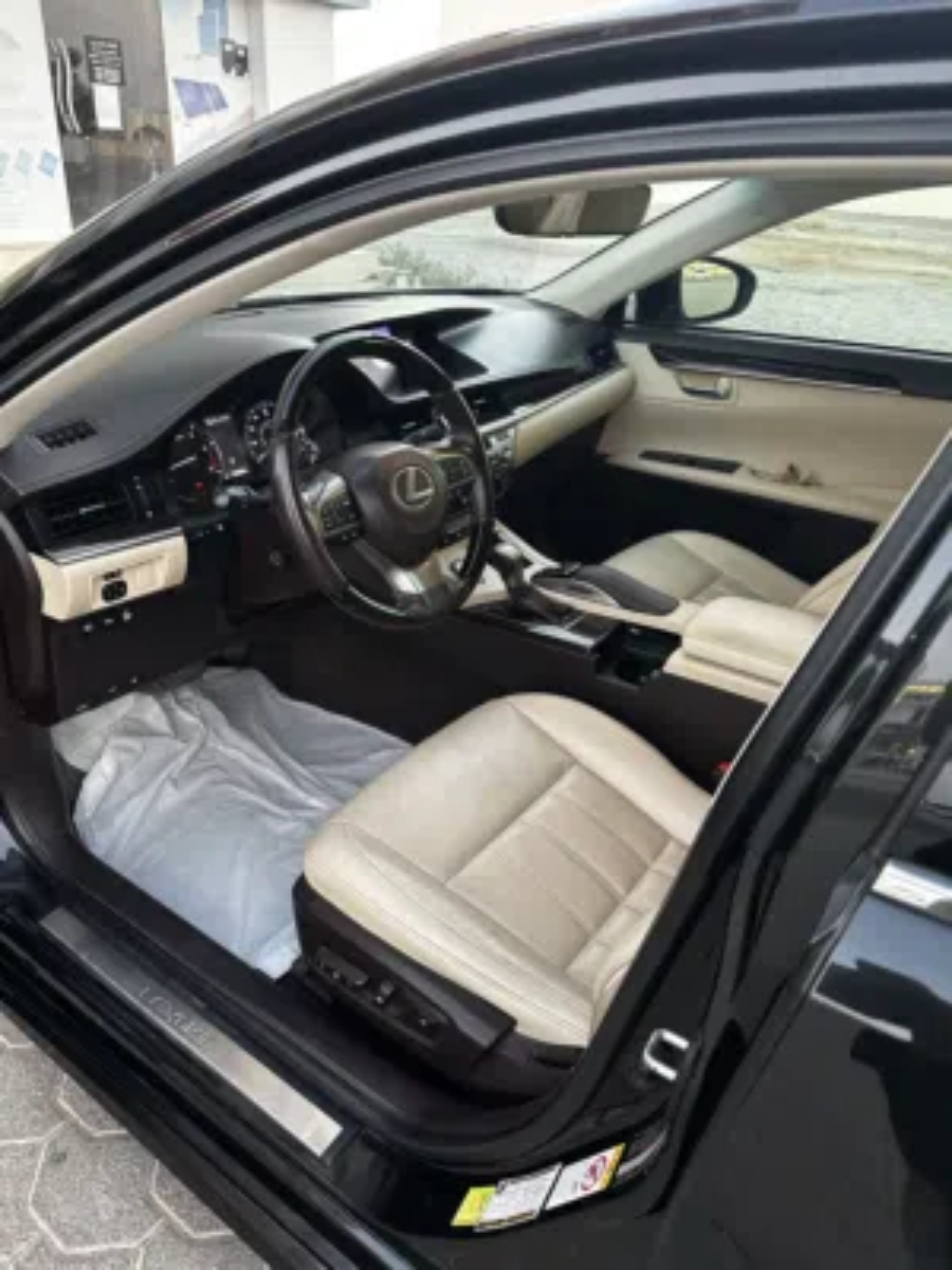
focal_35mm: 24
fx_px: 880
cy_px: 635
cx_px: 476
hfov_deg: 56.8
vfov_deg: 71.6
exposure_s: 1/60
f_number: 1.78
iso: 500
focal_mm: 6.86
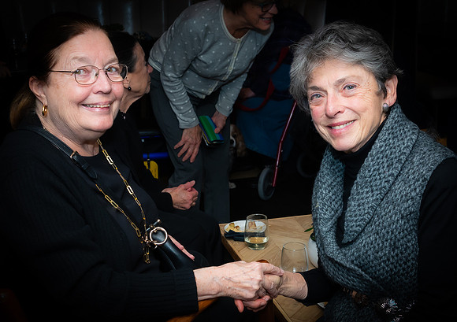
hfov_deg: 33.2
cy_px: 224
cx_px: 234
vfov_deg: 23.6
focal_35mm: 59
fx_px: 767
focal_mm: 26
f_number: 5.6
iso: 500
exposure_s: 1/60
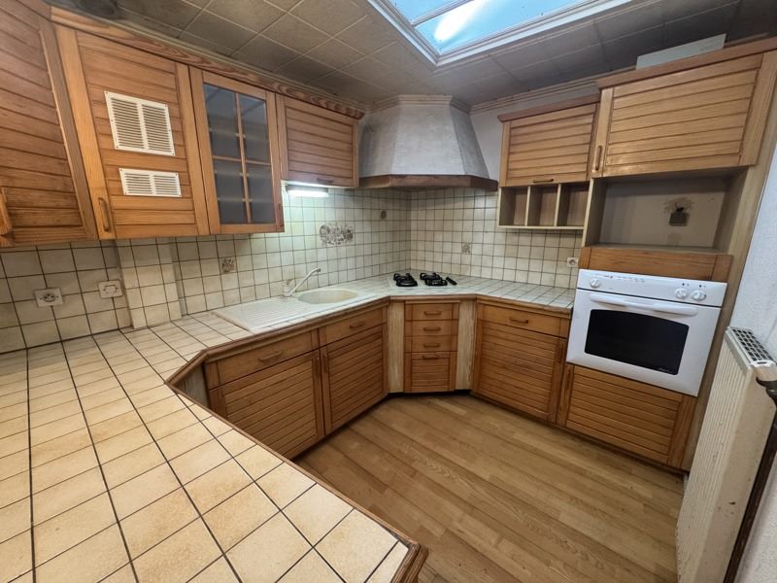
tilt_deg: -13.4
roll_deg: +0.4
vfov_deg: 85.7
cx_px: 388
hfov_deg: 102.1
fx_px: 314
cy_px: 292
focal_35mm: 14
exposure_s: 1/50
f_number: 2.2
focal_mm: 2.22
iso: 500
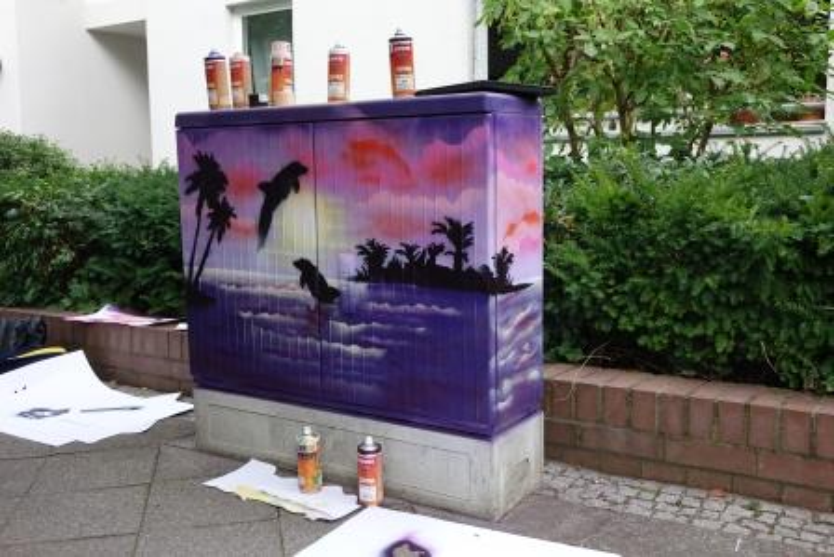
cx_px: 417
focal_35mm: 37
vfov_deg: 36.0
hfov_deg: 51.9
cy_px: 278
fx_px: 857
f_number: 3.2
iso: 125
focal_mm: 13.65
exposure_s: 1/200
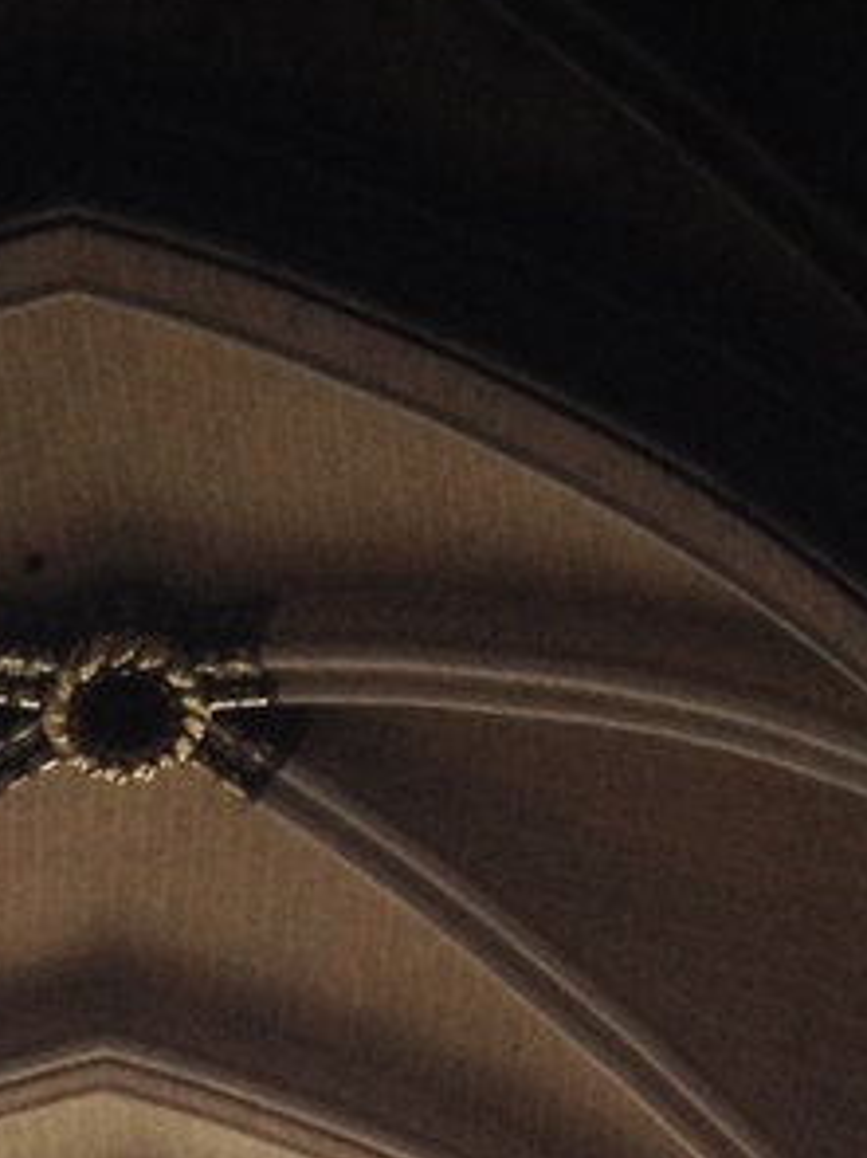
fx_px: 6350
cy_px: 3050
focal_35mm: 190
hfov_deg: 7.8
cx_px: -31
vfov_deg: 9.1
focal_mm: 4.28
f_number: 2.4
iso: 80
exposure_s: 1/20
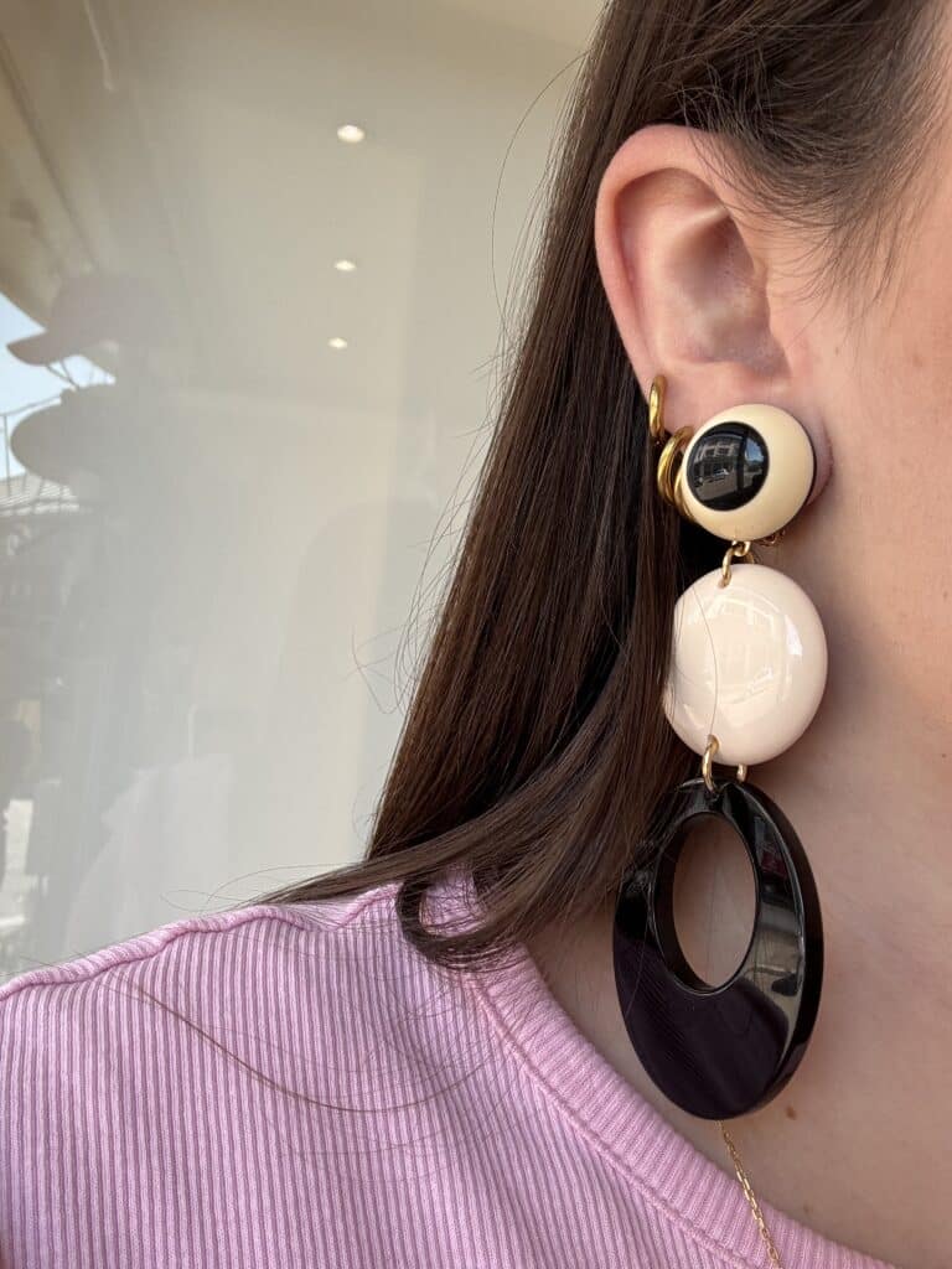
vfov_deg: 60.0
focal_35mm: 30
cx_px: 476
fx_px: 1100
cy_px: 634
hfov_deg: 46.8
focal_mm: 2.69
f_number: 1.9
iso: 20
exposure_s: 1/122
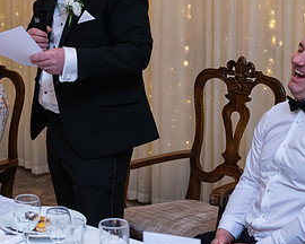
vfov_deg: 13.8
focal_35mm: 111
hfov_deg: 17.2
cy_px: 51
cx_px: 66
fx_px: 1002
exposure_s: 1/160
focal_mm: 55
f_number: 3.5
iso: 1000
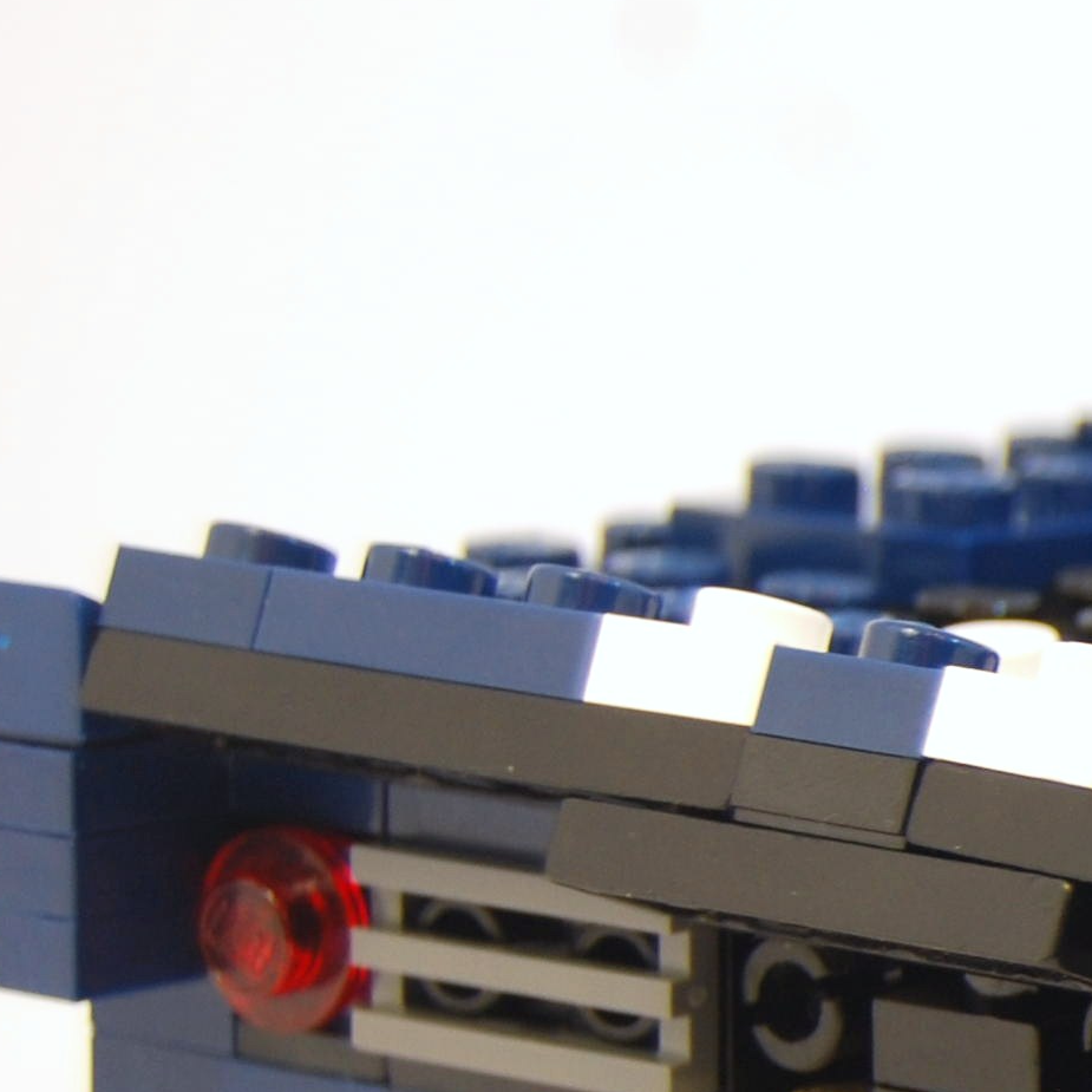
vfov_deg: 8.6
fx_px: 7245
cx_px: 2212
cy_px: 842
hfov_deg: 8.2
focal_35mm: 203
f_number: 5.6
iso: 200
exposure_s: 1/60
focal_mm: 38
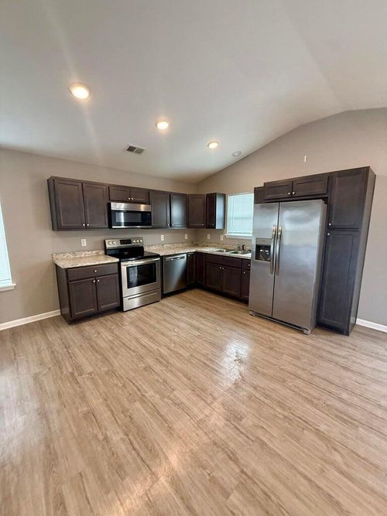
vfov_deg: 102.1
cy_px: 258
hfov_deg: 85.7
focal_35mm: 14
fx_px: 209
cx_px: 194
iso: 250
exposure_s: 1/120
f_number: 2.2
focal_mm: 2.22
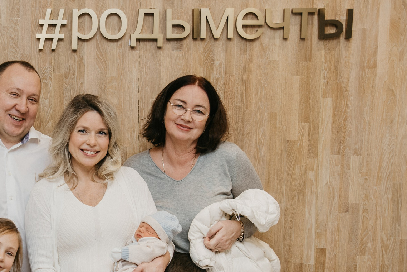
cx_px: 36
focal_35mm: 72
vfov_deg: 18.9
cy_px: 187
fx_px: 814
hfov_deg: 27.0
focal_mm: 32
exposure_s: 1/160
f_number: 4
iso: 160
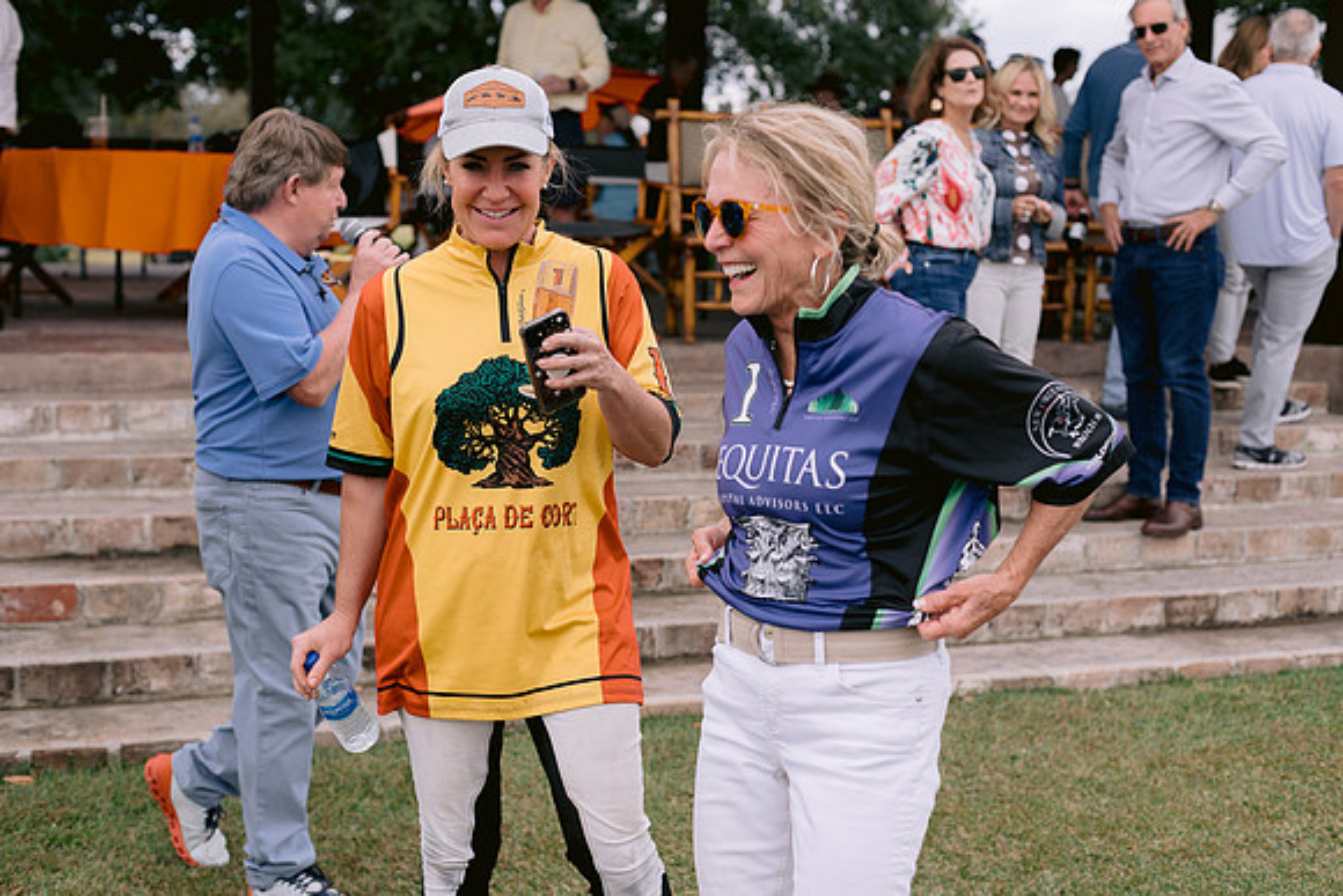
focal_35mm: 50
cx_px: 672
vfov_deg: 27.0
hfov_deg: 39.6
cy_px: 448
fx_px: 1866
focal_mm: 50
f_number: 4
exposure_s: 1/1600
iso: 200
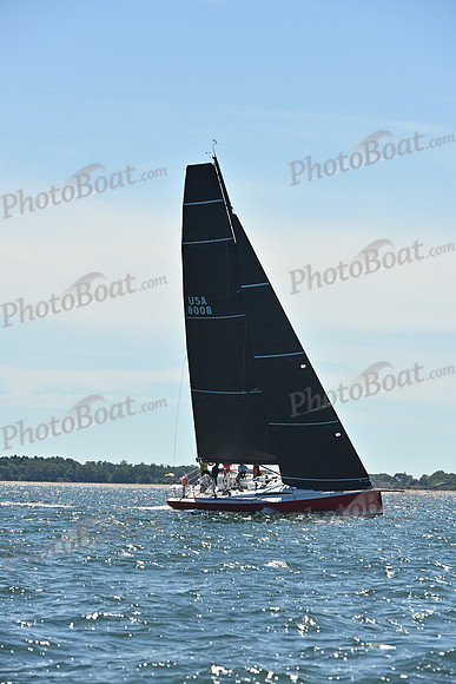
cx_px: 228
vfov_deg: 12.4
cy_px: 342
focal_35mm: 165
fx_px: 3133
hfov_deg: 8.3
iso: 320
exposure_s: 1/1250
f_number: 8
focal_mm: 165
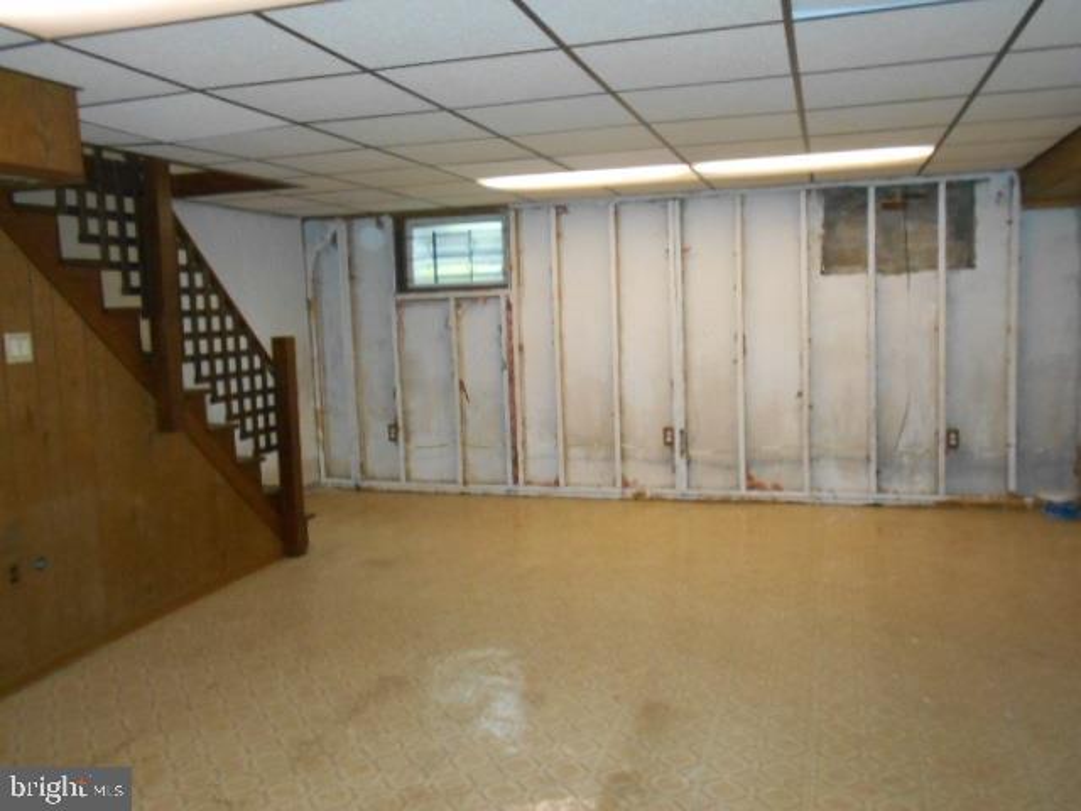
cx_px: 540
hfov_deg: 60.0
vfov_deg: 46.8
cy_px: 406
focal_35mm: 30
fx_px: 937
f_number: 3.4
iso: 560
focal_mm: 5.1
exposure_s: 1/25
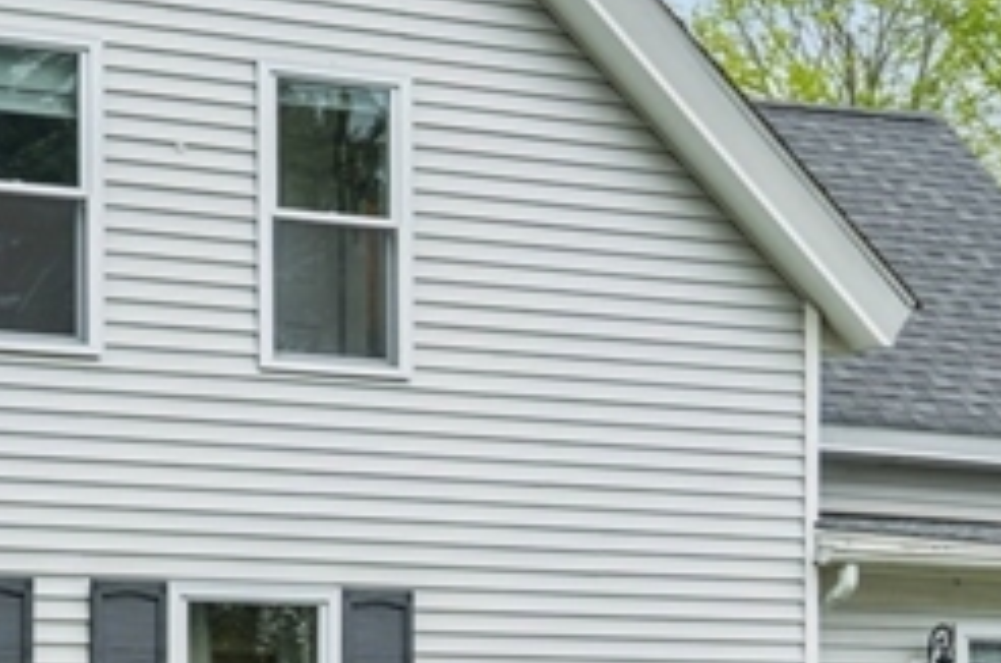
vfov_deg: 13.5
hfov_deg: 20.2
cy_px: 600
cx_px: 155
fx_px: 2775
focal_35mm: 100
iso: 100
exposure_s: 1/60
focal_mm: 24
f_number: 8
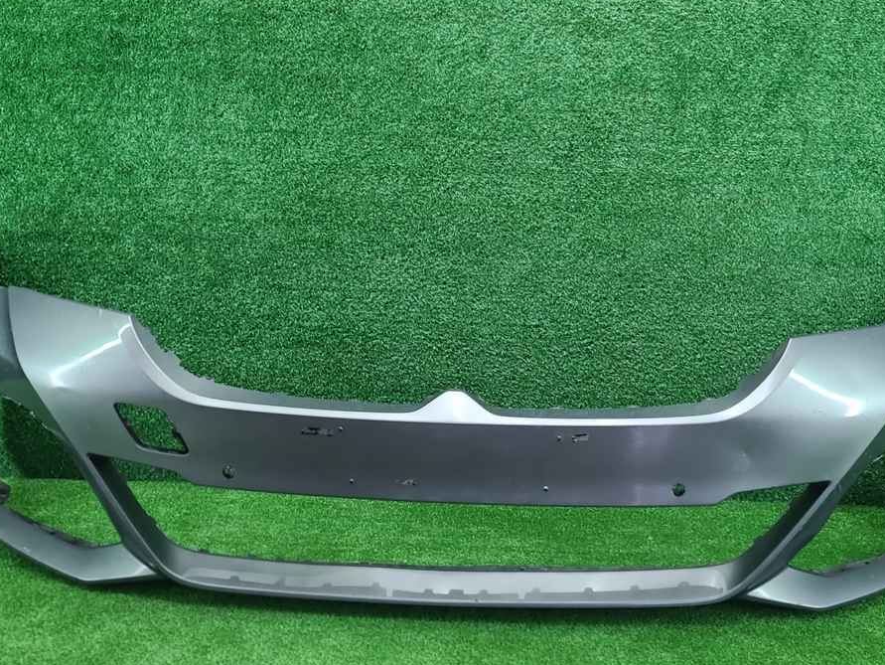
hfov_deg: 44.8
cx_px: 469
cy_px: 354
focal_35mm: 42
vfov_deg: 34.4
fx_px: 1074
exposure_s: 1/50
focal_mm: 5.4
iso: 182
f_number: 1.8
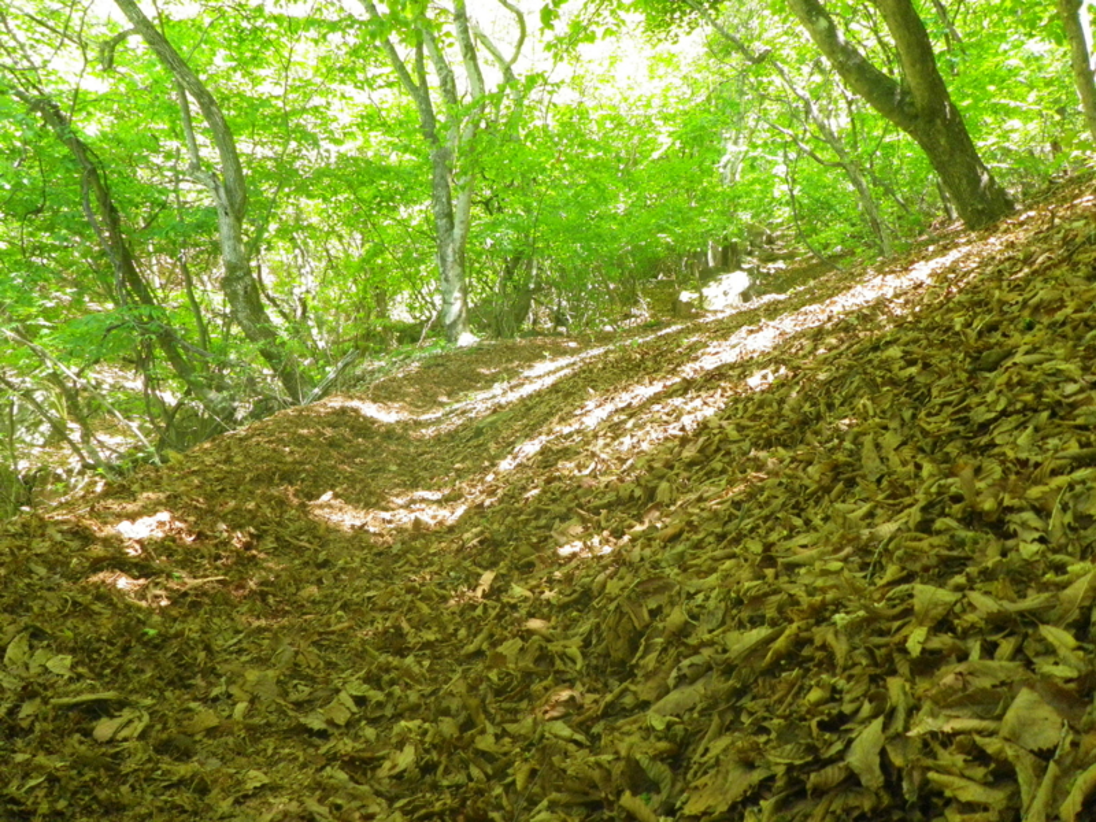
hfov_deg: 52.6
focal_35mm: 35
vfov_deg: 40.7
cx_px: 548
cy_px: 411
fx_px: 1108
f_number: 3.8
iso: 250
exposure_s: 1/60
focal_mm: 6.2
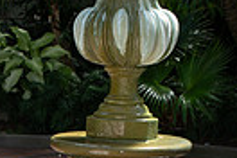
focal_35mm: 141
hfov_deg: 14.2
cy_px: 196
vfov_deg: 9.6
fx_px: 928
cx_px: -22
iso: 160
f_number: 4.5
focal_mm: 32
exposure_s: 1/125
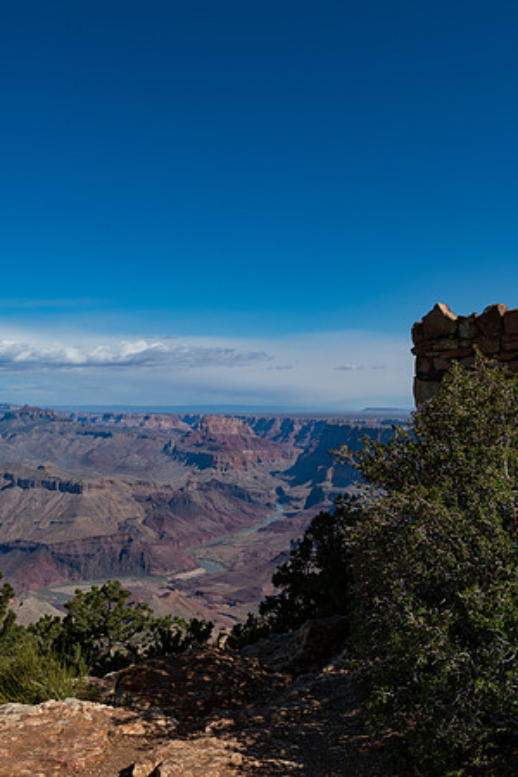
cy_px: 388
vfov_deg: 53.1
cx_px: 259
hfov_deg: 36.9
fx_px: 777
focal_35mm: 36
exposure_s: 1/250
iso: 140
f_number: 16
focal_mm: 24
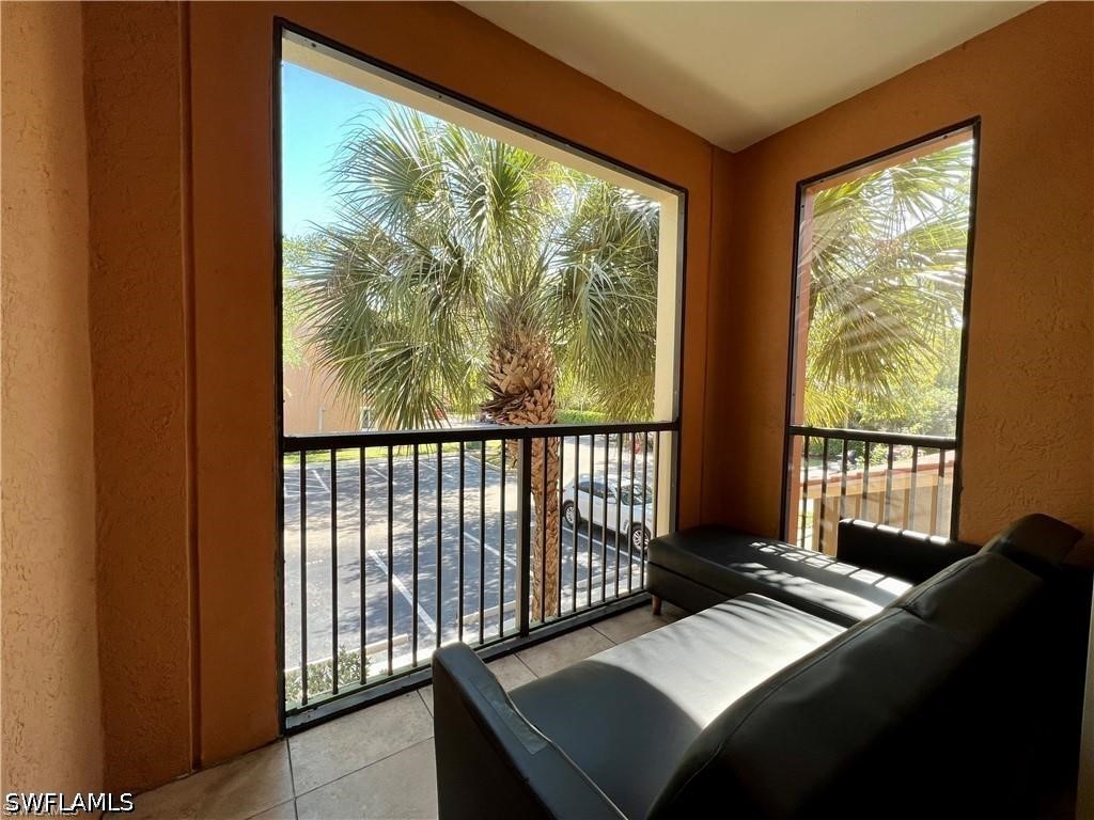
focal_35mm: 13
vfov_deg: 89.9
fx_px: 411
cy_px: 410
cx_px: 547
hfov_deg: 106.2
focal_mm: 1.57
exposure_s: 1/99
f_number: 1.8
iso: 40
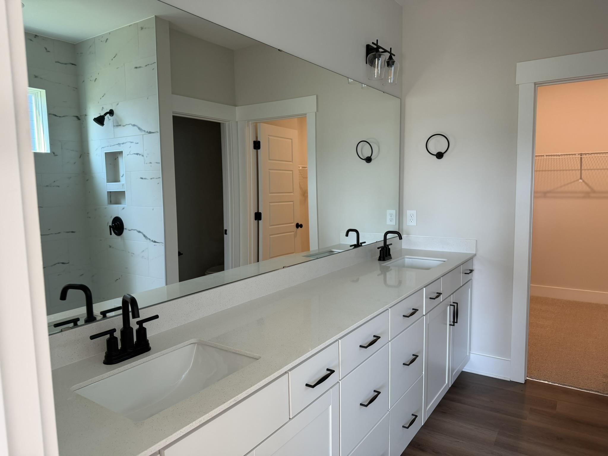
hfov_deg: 71.6
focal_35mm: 24
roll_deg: +0.8
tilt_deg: -6.1
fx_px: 422
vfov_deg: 56.8
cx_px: 304
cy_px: 228
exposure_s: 1/121
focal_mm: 6.76
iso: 160
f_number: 1.78
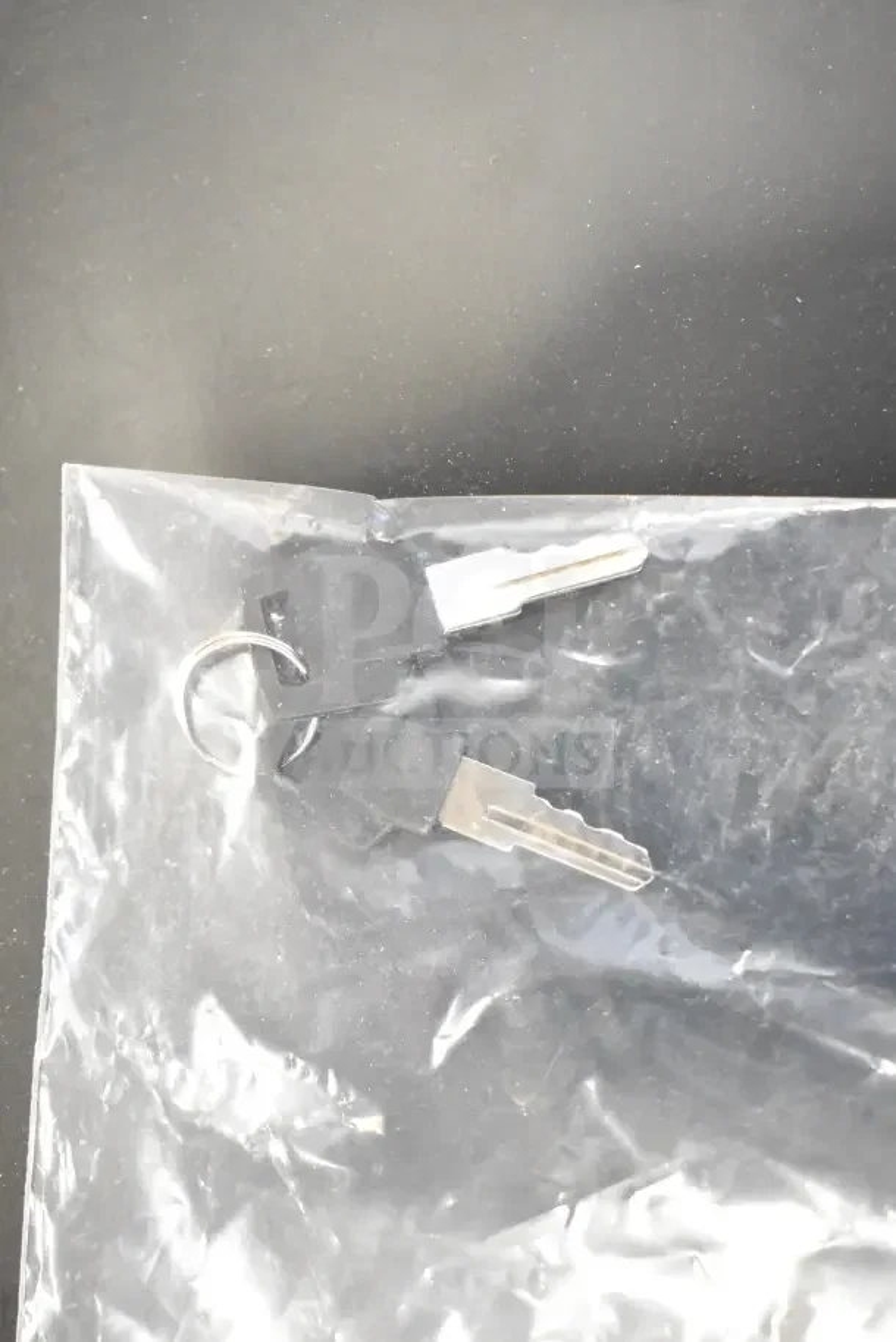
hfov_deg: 29.0
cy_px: 671
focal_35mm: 46
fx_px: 1735
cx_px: 448
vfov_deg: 42.3
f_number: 4.2
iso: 10000
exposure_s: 1/50
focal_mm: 31
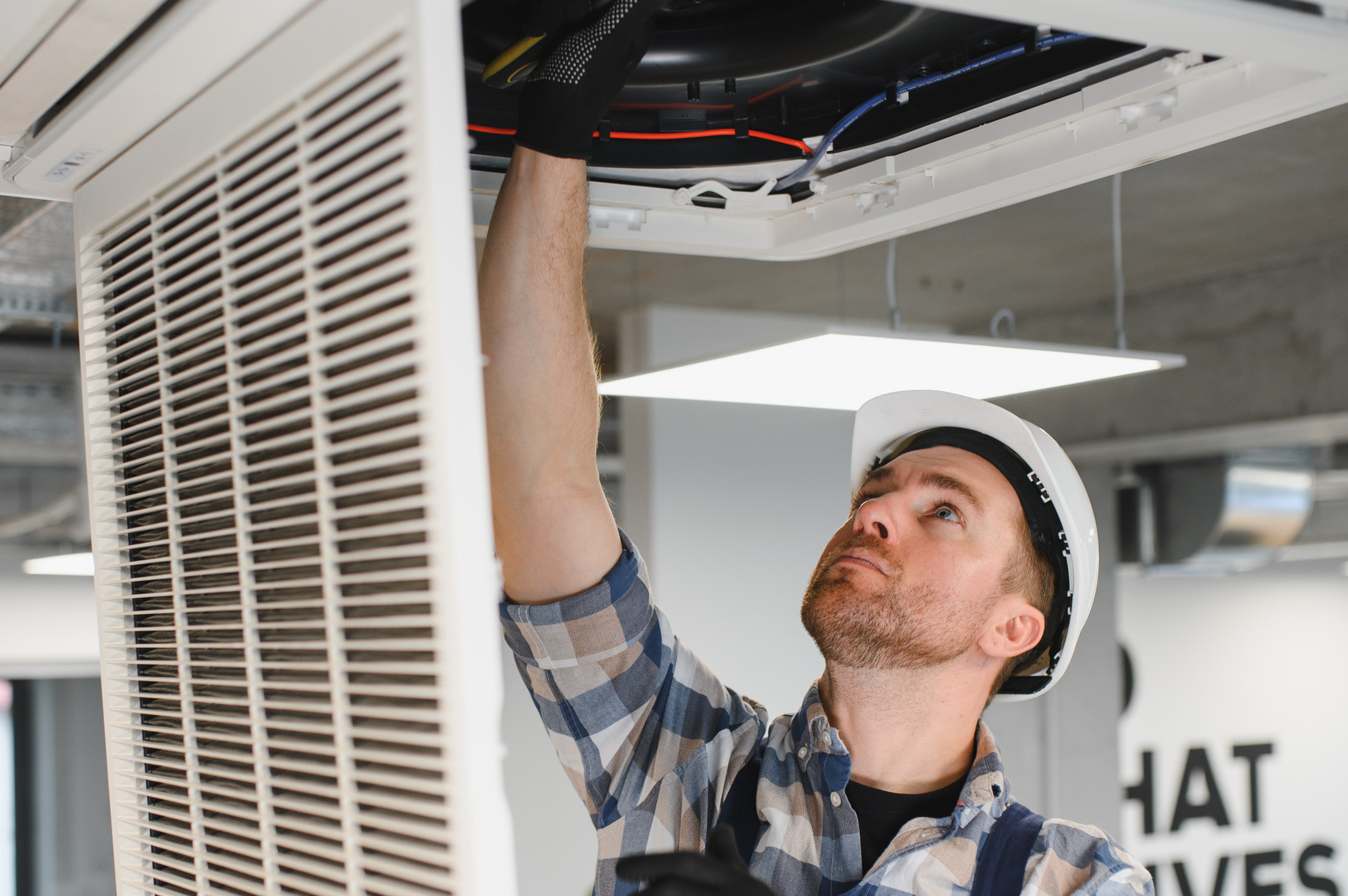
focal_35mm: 53
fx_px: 1983
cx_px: 593
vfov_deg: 25.4
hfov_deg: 37.5
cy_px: 580
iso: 250
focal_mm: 35
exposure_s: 1/160
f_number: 2
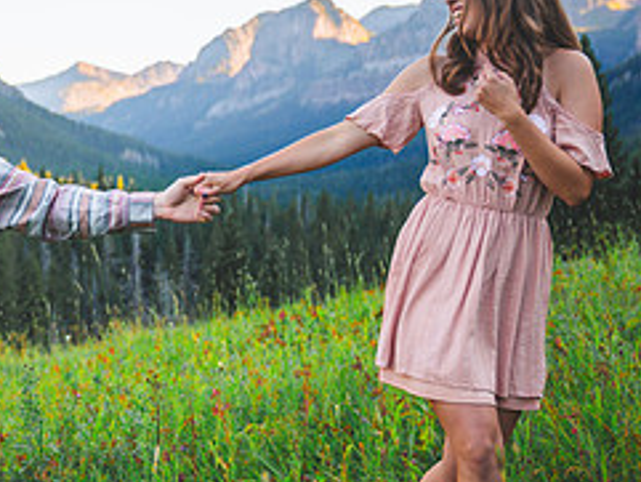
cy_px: 209
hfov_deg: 23.6
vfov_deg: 18.2
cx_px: 93
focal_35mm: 81
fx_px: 1501
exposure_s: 1/320
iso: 160
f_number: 2.8
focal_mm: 35
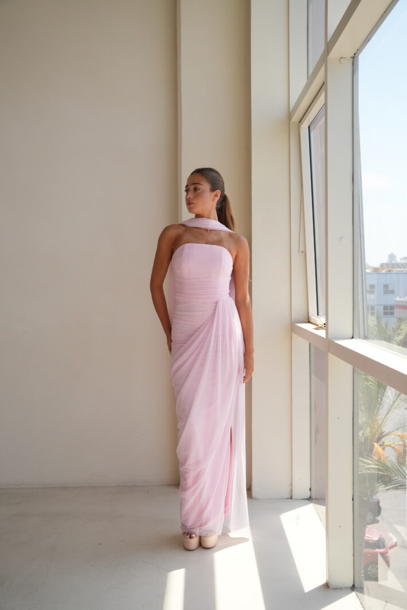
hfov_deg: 34.8
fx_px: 649
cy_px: 305
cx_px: 204
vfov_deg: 50.3
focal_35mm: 38
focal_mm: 38.3
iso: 800
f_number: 6.3
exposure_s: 1/400
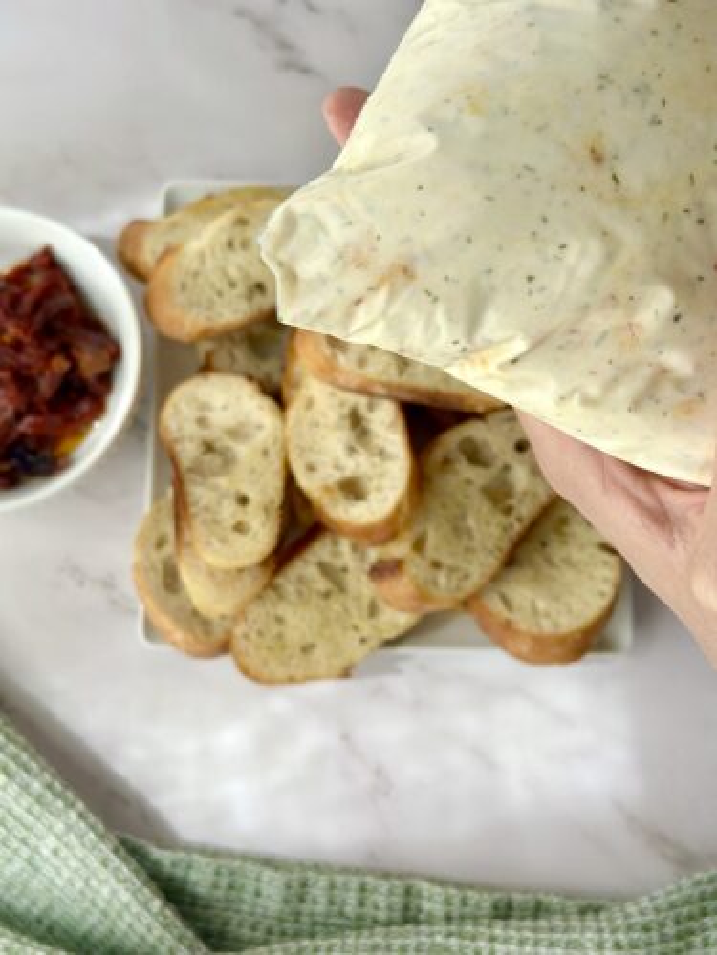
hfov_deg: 30.3
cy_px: 478
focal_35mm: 48
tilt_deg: -79.6
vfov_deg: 39.7
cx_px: 358
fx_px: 1326
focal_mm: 6.86
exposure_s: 1/1289
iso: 80
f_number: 1.78
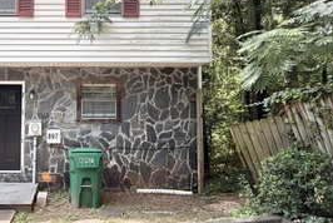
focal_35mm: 28
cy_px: 103
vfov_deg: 46.5
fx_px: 259
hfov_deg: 60.5
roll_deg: -1.0
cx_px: 70
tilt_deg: +1.8
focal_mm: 2.22
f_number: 2.2
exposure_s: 1/99
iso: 50
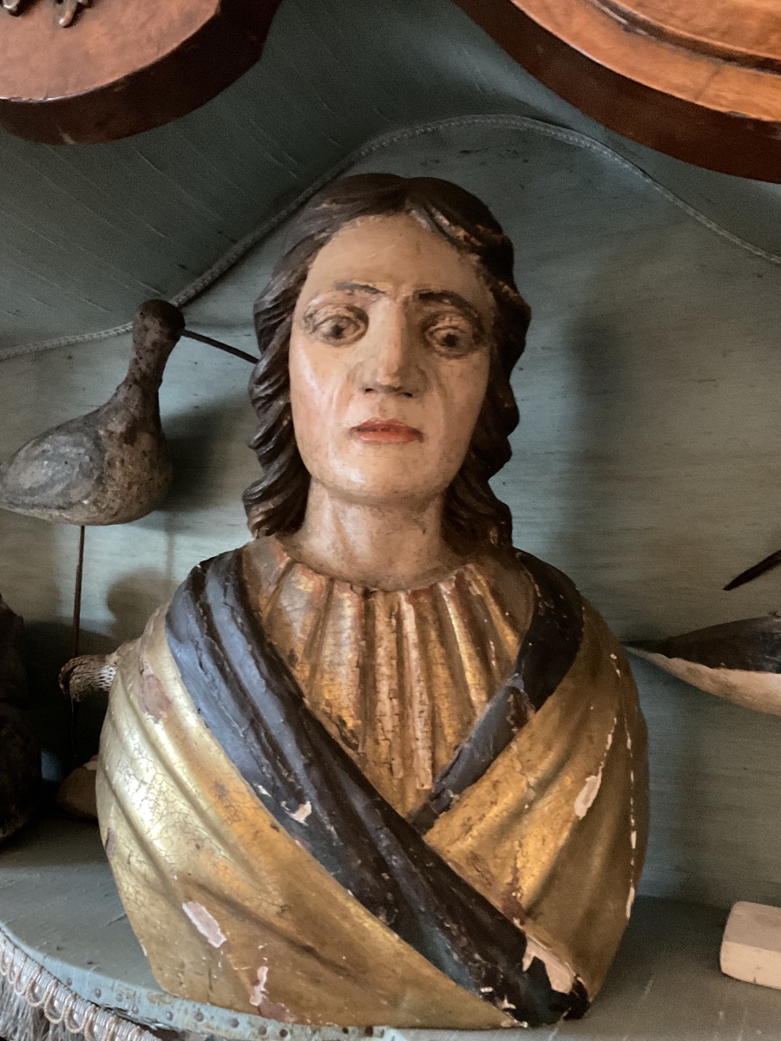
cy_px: 520
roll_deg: -3.5
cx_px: 390
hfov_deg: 48.2
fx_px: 872
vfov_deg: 61.7
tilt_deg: +3.9
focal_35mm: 29
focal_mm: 3
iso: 500
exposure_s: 1/20
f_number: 1.8
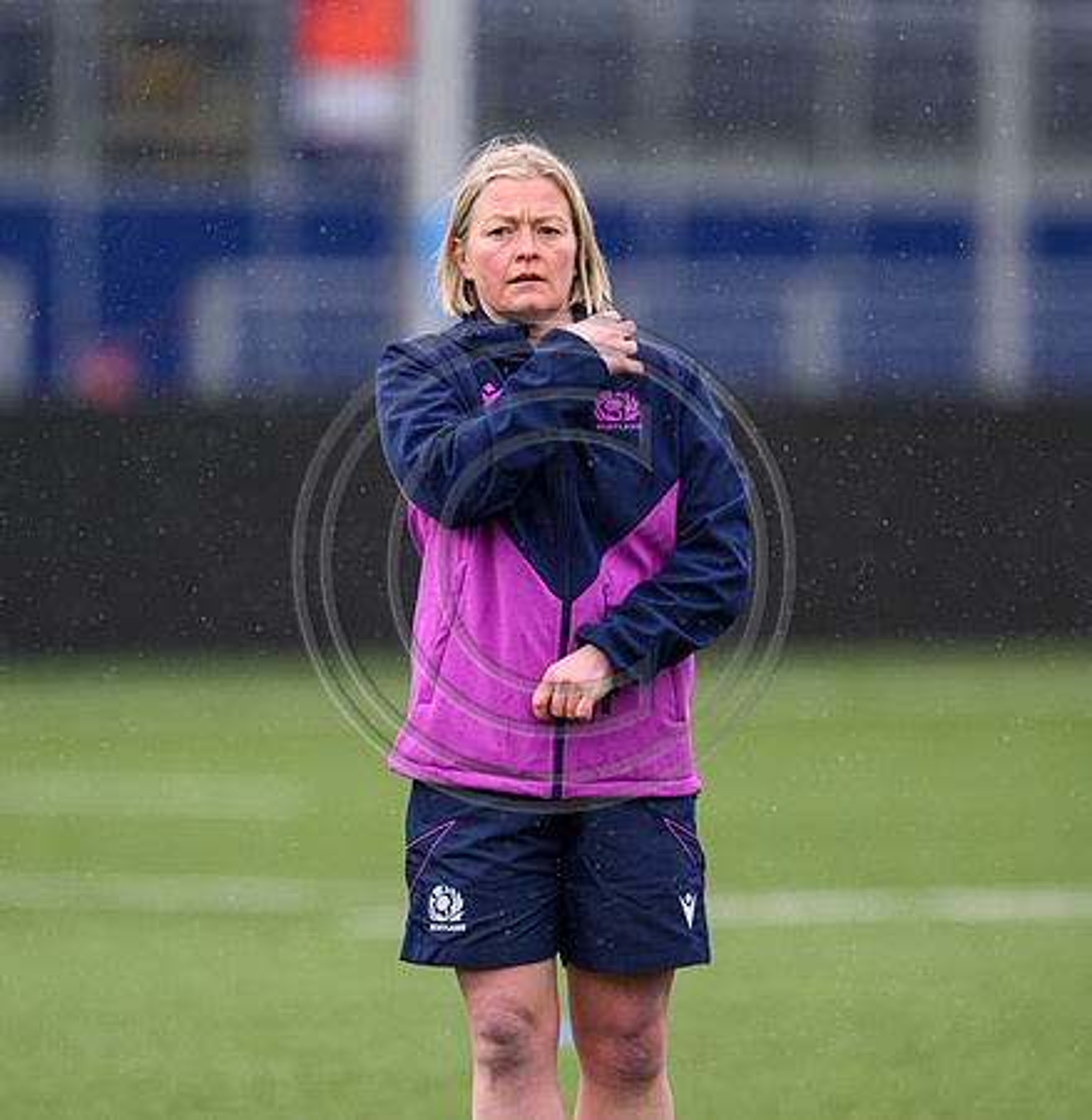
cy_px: 475
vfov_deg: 2.1
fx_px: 30056
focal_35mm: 832
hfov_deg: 2.1
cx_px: 611
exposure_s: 1/1250
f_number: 4
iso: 500
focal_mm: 560
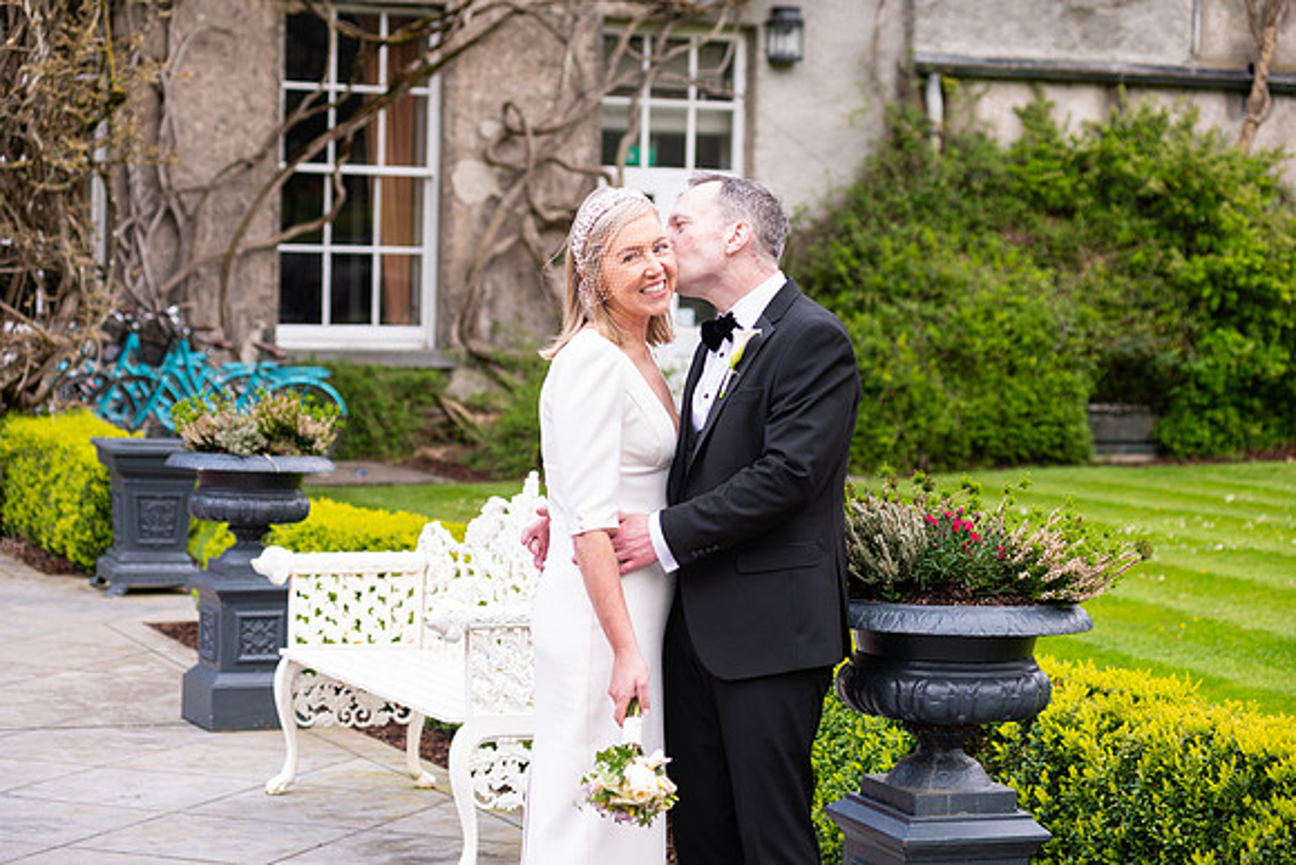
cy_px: 432
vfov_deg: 17.1
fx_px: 2881
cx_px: 648
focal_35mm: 80
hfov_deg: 25.4
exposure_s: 1/160
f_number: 3.5
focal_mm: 80
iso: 160
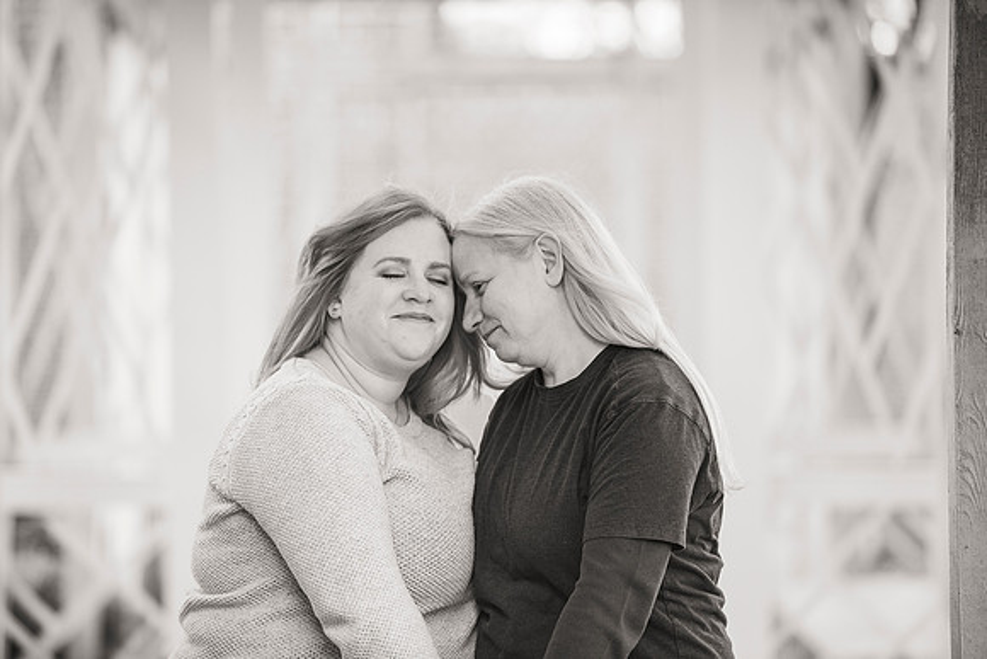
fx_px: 5069
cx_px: 511
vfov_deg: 7.4
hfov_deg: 11.1
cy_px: 327
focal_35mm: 185
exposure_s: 1/200
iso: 400
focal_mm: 175
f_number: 2.8
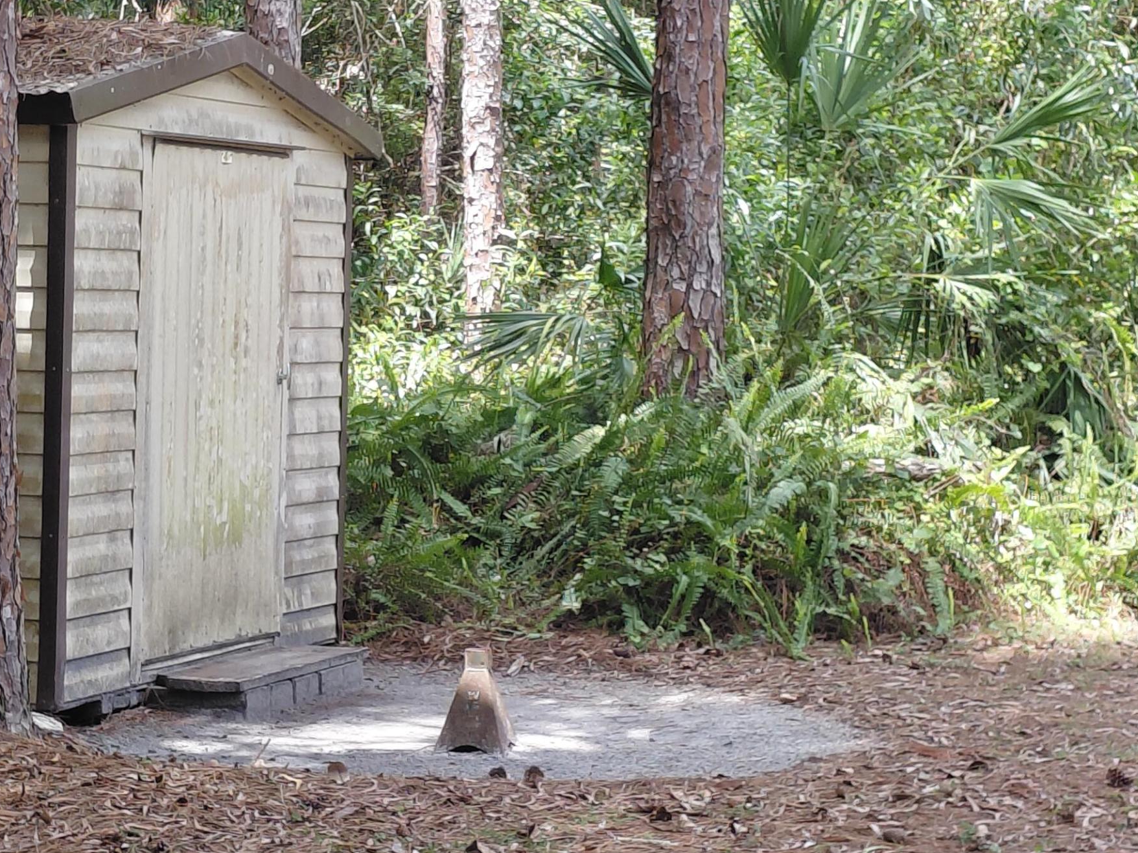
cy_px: 512
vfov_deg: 35.0
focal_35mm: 41
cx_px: 467
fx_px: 1348
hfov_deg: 45.6
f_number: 1.8
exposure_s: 1/230
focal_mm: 4.69
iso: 32
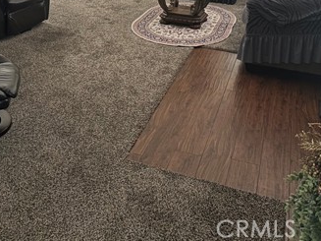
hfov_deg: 40.2
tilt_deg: -15.3
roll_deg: -1.2
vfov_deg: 29.1
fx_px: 436
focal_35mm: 47
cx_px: 127
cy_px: 7
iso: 800
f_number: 1.78
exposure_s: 1/40
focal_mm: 6.86
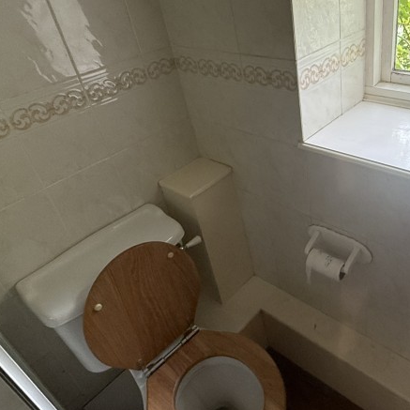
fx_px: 389
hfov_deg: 53.7
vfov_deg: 55.5
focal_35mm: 29
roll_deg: +4.9
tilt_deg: -33.3
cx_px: 295
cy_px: 180
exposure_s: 1/100
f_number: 2.2
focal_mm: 2.22
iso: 320
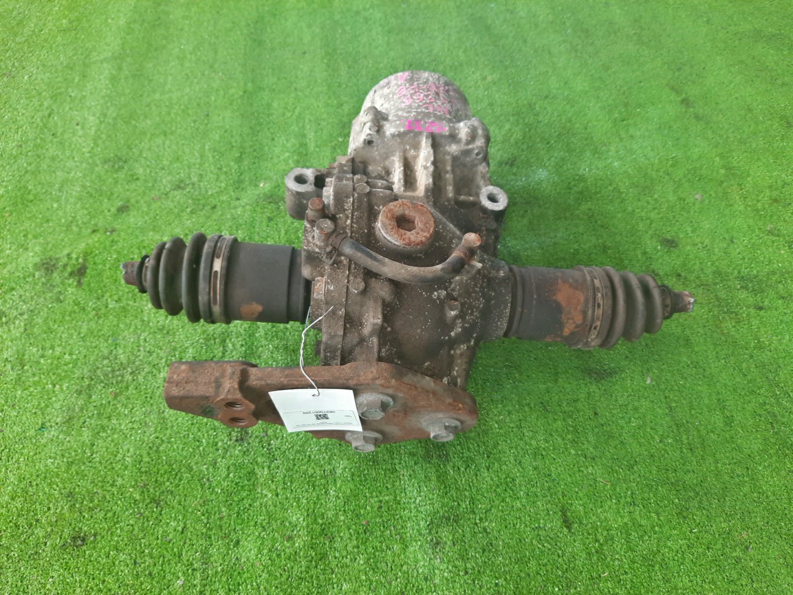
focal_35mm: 25
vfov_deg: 54.9
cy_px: 298
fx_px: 573
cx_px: 396
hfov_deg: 69.4
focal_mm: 4.6
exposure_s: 1/50
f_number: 2
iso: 164
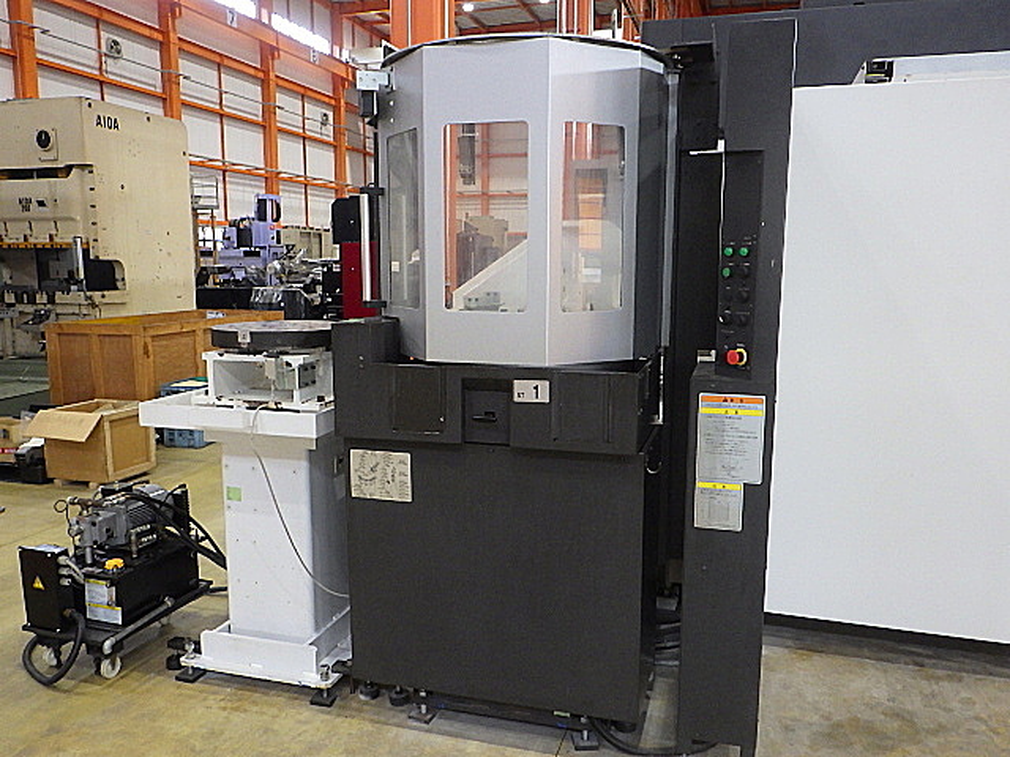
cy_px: 378
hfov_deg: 63.4
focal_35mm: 28
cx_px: 505
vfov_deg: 49.7
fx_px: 817
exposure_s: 1/45
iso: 640
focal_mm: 5
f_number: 3.5
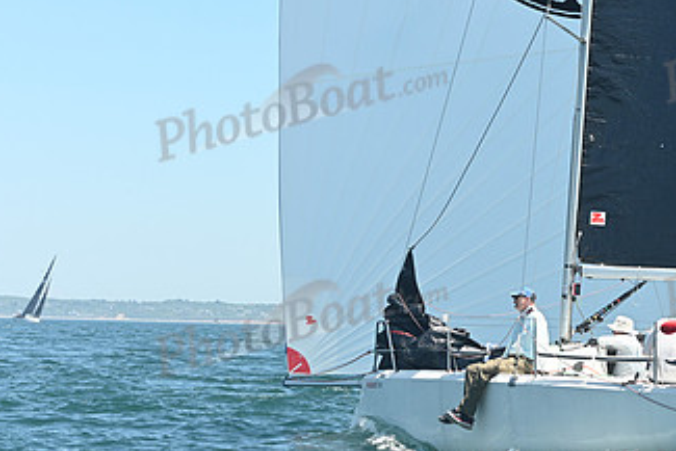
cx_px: 557
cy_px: 186
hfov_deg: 16.2
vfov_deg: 11.0
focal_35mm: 125
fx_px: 2348
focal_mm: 70
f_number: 6.3
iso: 320
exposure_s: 1/1000
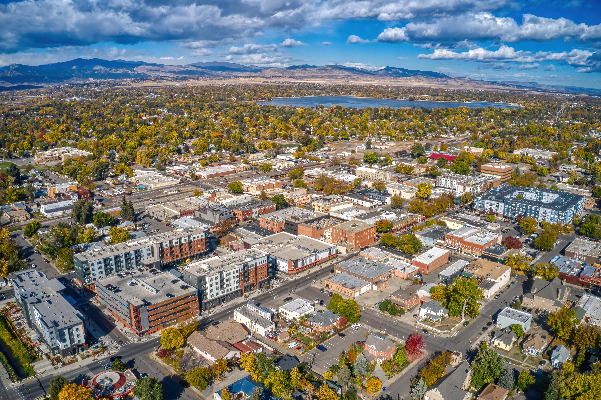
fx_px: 467
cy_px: 200
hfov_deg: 65.5
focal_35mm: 28
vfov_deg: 46.4
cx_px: 300
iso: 100
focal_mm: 10.3
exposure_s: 1/200
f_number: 11
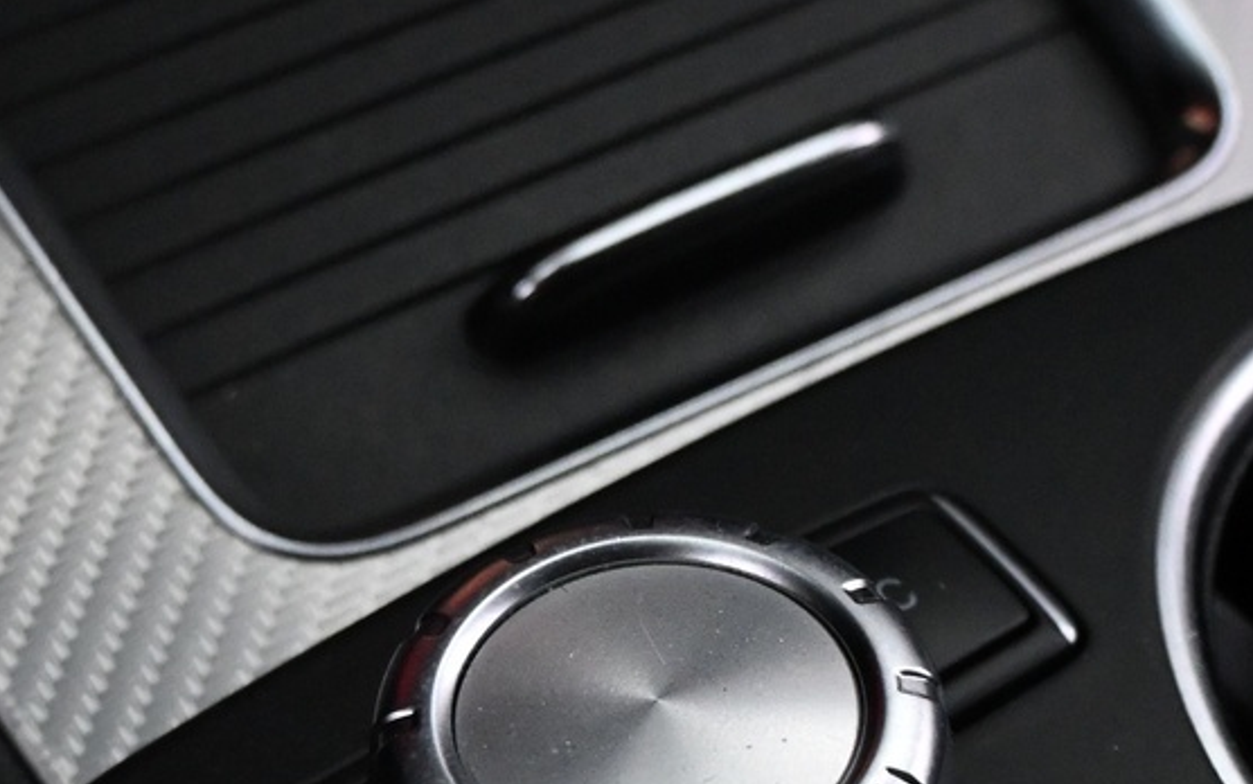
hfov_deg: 22.2
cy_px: 617
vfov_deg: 13.9
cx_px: 654
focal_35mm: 93
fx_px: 3194
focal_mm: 21
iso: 3600
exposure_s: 1/60
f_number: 4
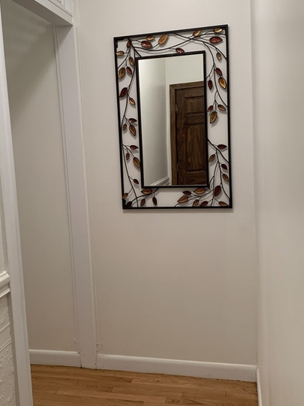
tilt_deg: -4.5
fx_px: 433
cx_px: 122
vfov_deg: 50.0
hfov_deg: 38.5
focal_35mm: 37
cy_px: 177
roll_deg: +3.0
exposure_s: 1/60
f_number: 1.8
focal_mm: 4.25
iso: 80
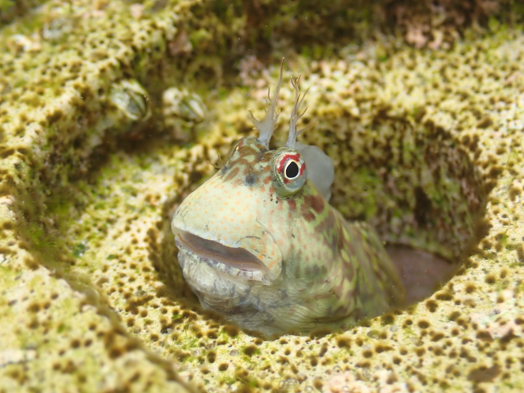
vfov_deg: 21.9
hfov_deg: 29.0
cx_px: 262
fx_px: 1014
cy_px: 196
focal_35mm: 67
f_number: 11
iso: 100
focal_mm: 11.88
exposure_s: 1/40
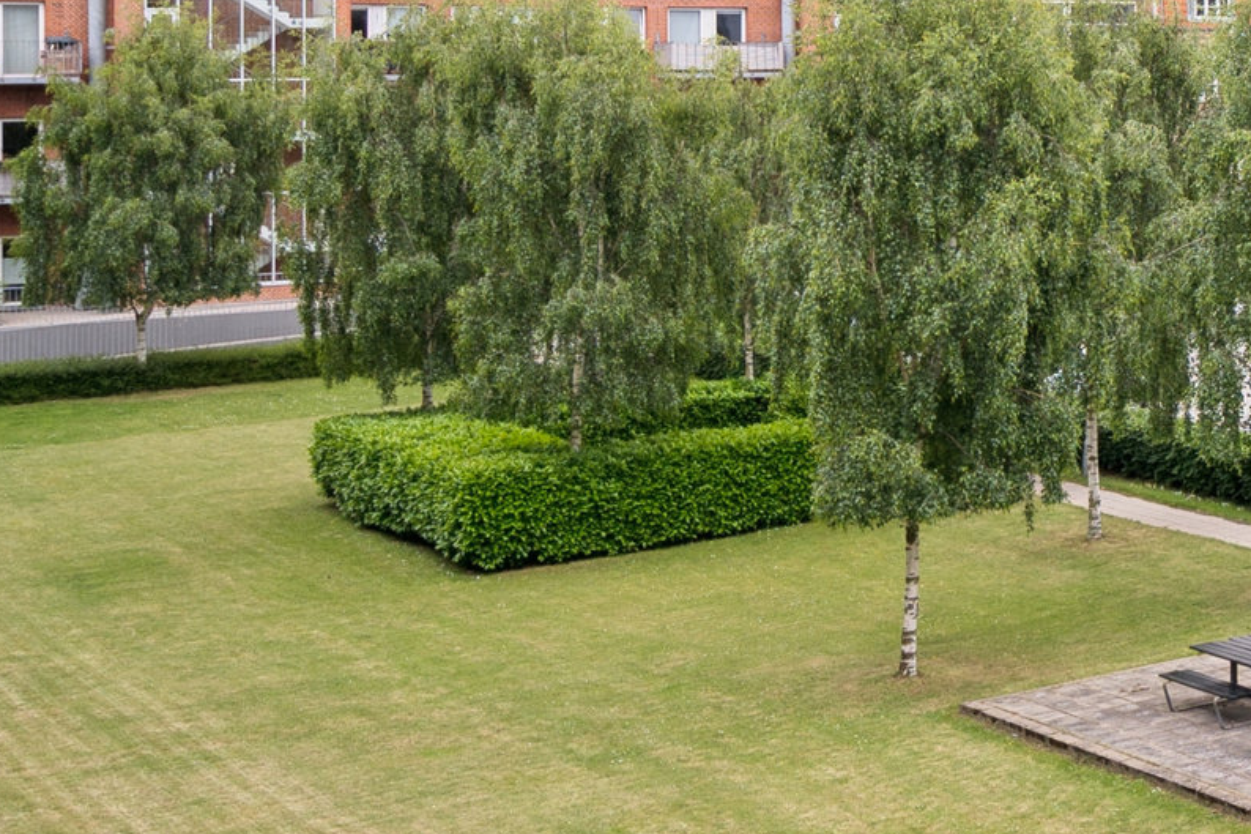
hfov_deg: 21.8
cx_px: 2103
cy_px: 137
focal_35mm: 68
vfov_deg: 19.7
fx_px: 2362
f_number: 6.3
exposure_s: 1/125
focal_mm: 18
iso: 100
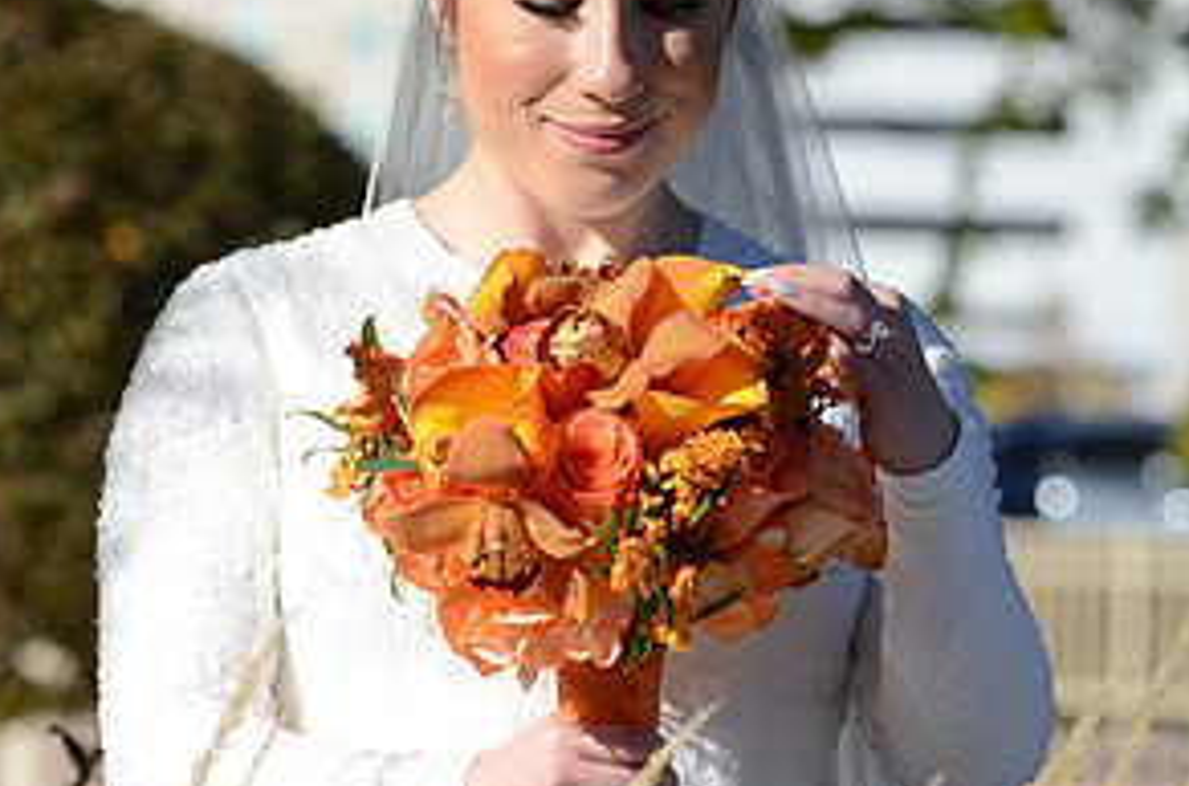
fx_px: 10310
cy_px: 391
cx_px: 423
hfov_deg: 6.6
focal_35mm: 313
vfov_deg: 4.4
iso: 800
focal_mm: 105
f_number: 4.5
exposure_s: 1/6400
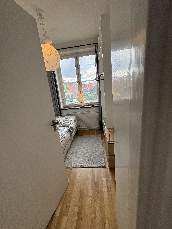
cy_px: 114
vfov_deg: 102.1
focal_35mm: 14
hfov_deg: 85.7
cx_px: 86
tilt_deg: -14.1
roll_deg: +6.0
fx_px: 93
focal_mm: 2.22
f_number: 2.2
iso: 50
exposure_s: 1/179
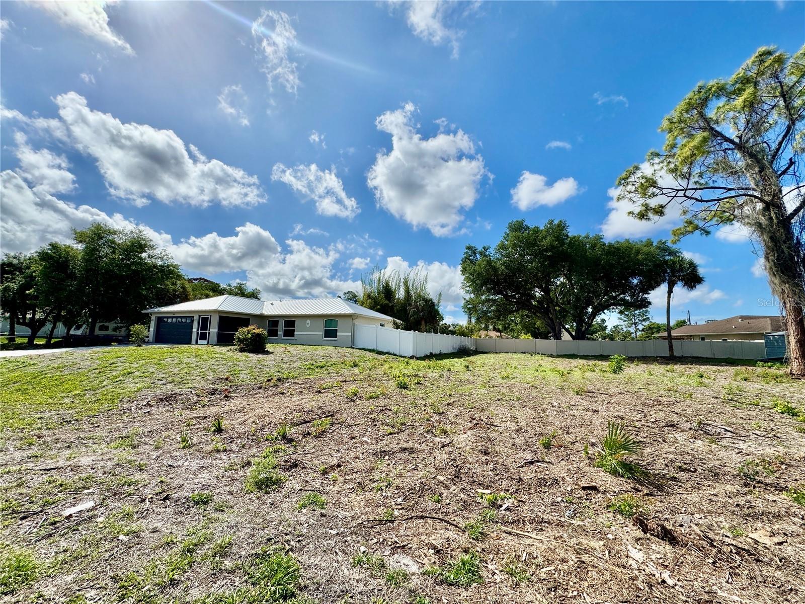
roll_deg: -0.7
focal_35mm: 14
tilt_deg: +7.3
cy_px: 302
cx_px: 402
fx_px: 326
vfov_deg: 85.7
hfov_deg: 102.1
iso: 40
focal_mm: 2.22
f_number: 2.2
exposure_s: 1/3906
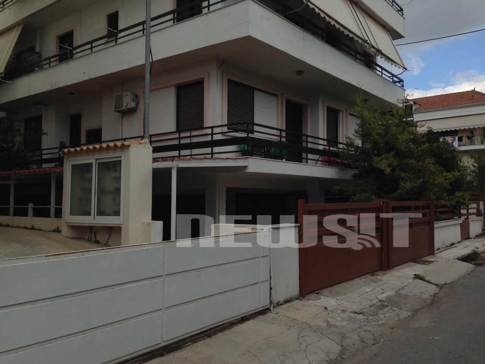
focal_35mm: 33
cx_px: 242
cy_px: 182
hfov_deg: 55.4
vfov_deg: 42.9
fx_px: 462
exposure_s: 1/1022
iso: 50
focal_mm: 4.12
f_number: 2.4
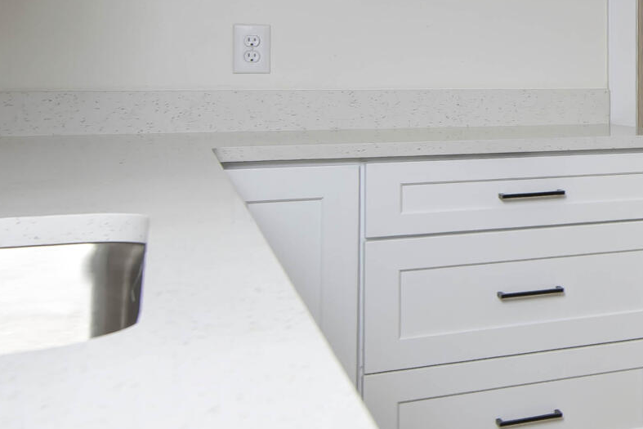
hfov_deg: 26.0
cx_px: 913
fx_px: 1090
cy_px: 102
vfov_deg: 22.0
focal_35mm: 61
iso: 200
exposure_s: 1/45
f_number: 6.7
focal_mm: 16
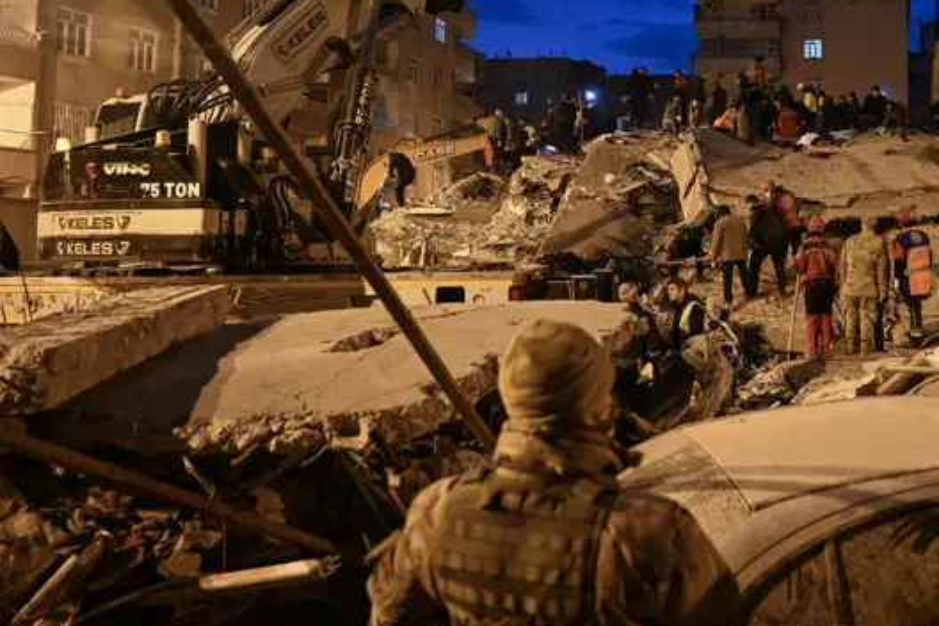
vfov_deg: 32.8
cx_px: 726
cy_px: 164
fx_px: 1043
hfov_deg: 46.4
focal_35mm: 40
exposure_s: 1/60
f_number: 2.8
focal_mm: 24
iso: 2500
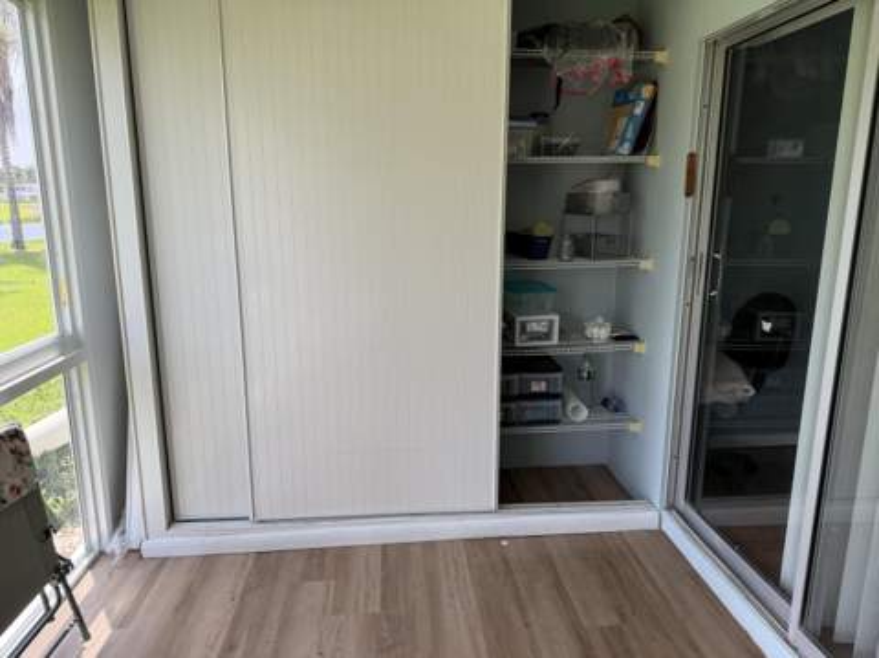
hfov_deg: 71.7
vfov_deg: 56.7
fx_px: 609
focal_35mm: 24
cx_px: 440
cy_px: 329
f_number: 1.78
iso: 50
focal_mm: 6.76
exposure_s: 1/208
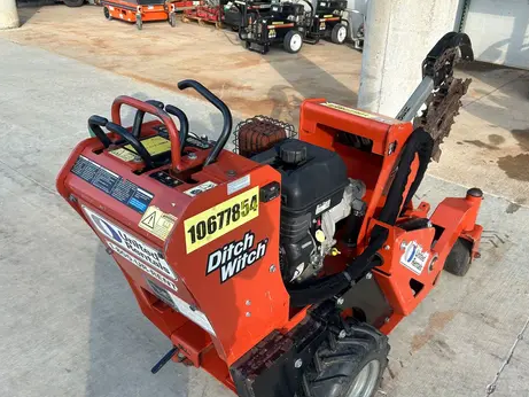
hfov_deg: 58.2
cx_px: 291
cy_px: 232
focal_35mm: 31
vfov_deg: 45.3
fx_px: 474
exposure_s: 1/917
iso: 50
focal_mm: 5.7
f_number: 1.5
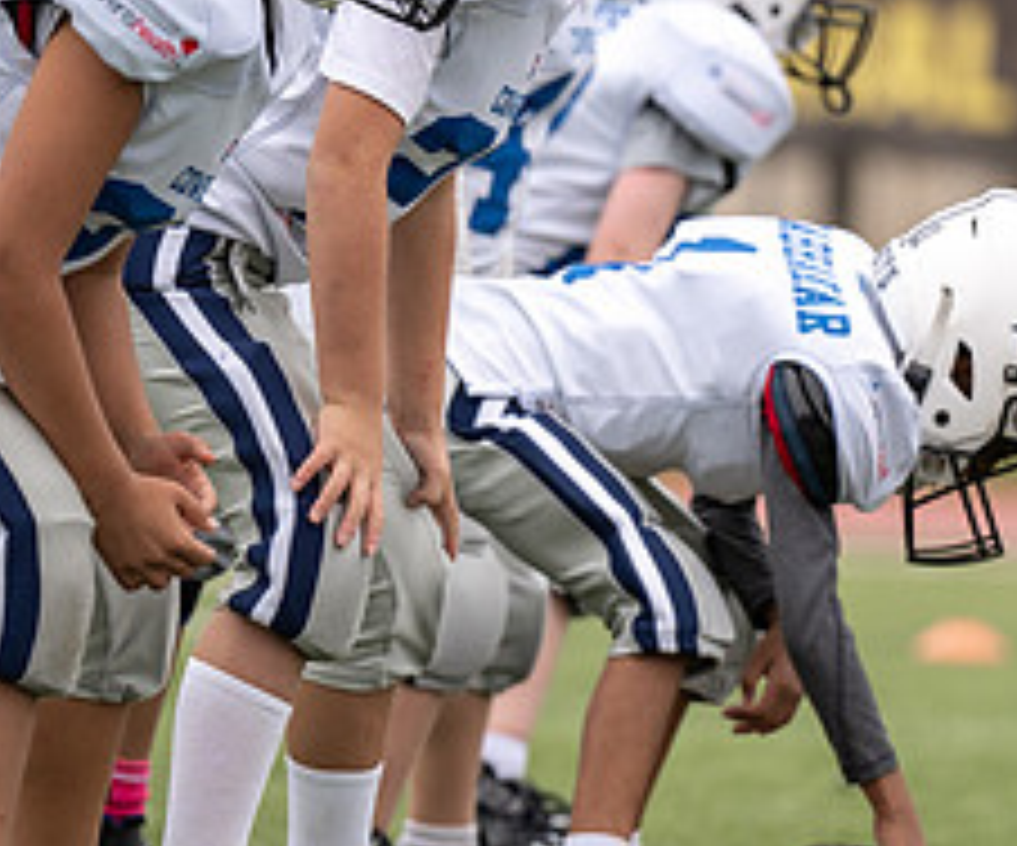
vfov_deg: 2.9
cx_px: 330
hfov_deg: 3.5
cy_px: 303
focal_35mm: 549
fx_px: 16784
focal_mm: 167
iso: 160
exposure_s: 1/1250
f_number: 2.8
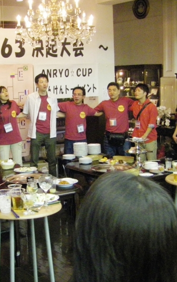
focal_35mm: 60
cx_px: 44
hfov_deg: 21.5
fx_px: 463
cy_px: 144
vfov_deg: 34.0
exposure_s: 1/50
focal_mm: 6.3
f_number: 3.5
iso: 800
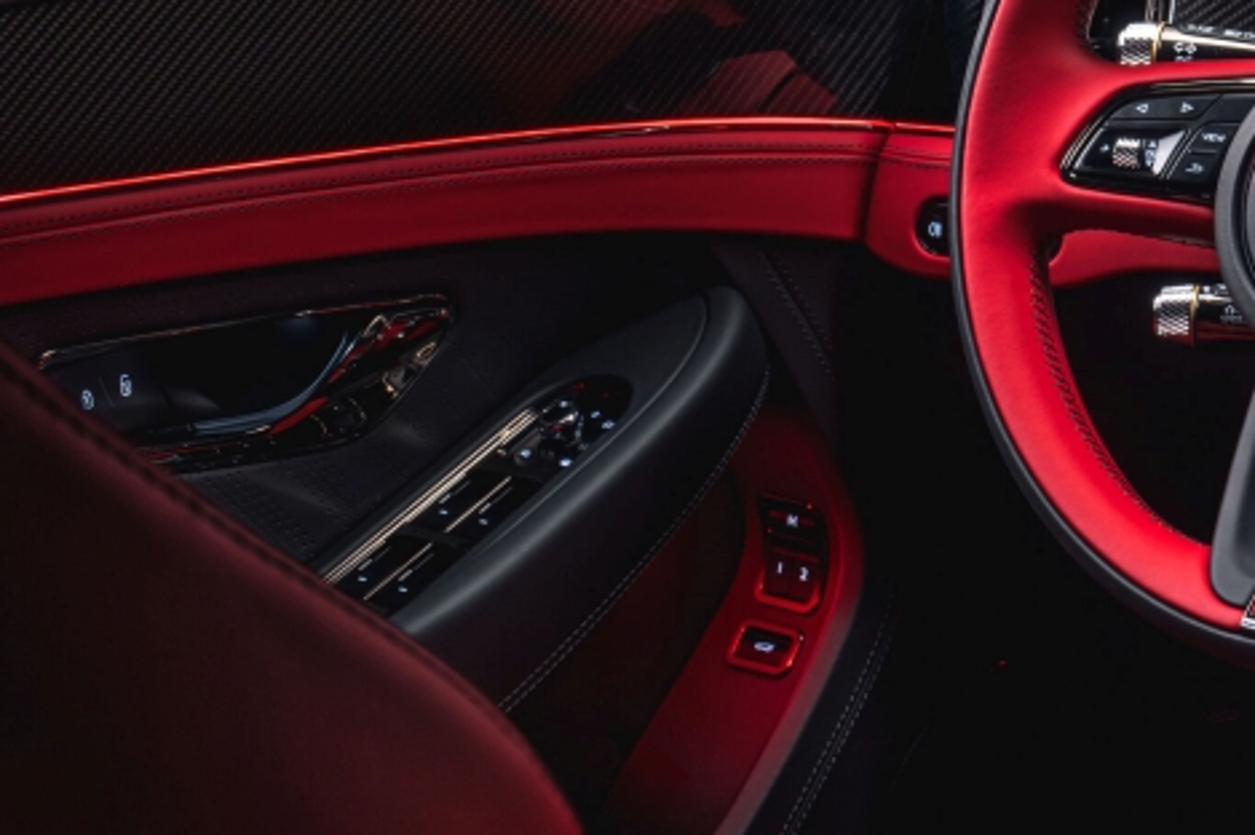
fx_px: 3658
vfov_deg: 13.0
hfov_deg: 18.6
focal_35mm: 105
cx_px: 1445
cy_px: 471
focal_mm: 41
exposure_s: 6
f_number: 9
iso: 100
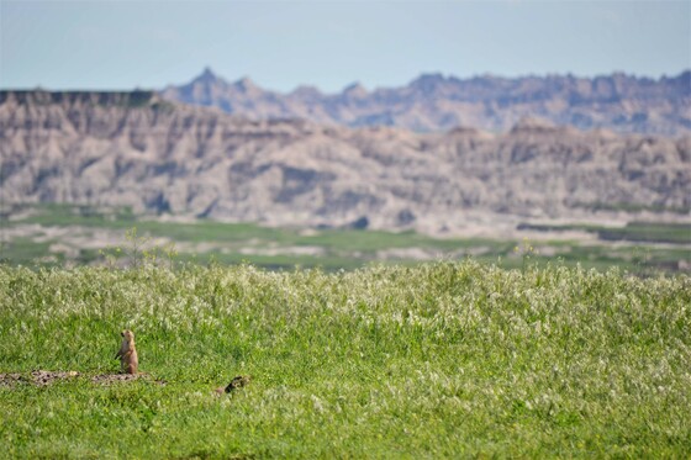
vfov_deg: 4.6
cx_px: 346
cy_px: 230
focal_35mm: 300
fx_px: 5756
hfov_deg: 6.9
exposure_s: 1/500
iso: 100
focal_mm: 200
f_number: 5.6
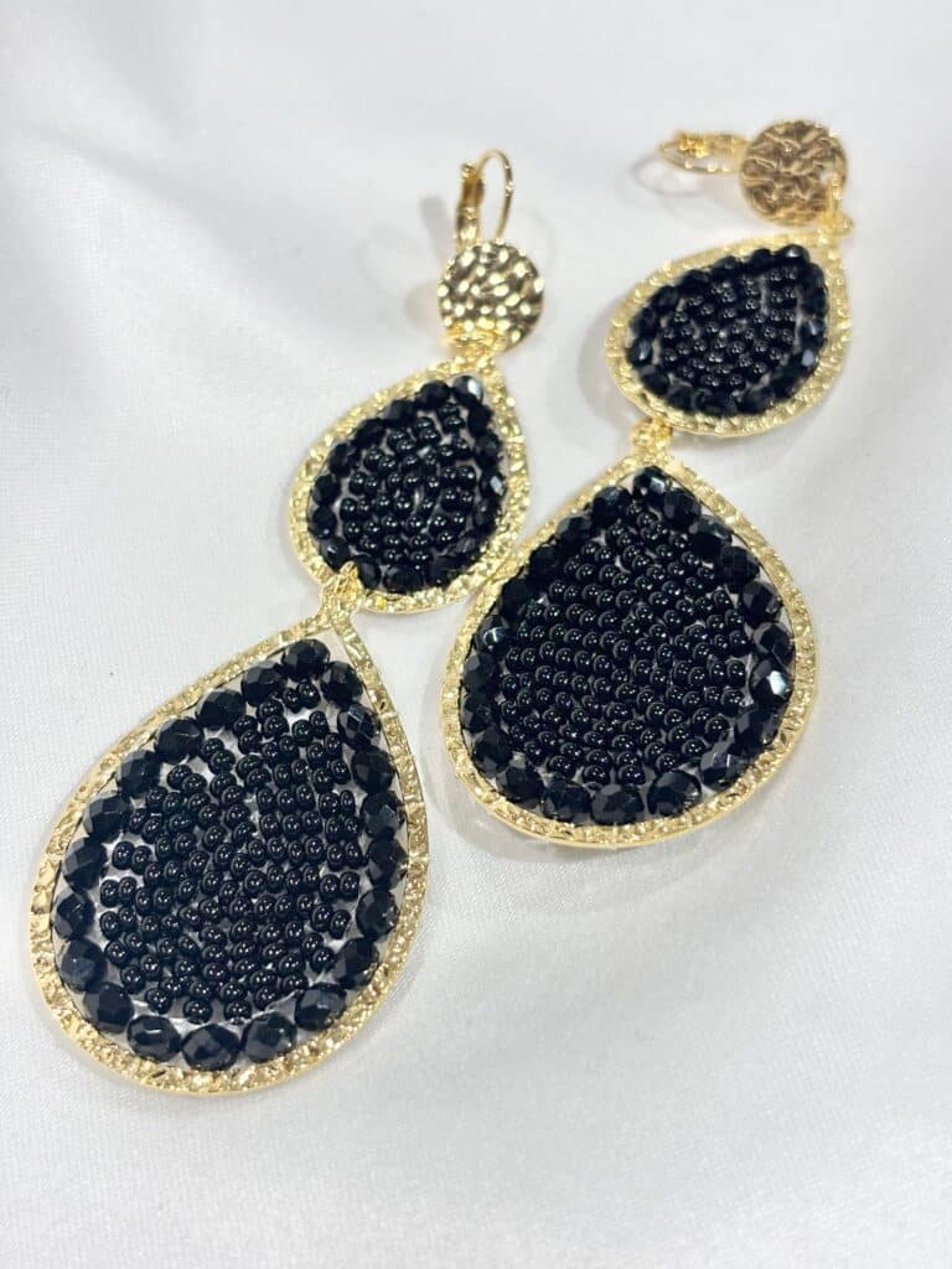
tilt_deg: -48.9
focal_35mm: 52
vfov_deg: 36.8
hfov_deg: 28.0
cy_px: 634
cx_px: 476
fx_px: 1907
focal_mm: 5.96
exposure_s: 1/177
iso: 32
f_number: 1.6
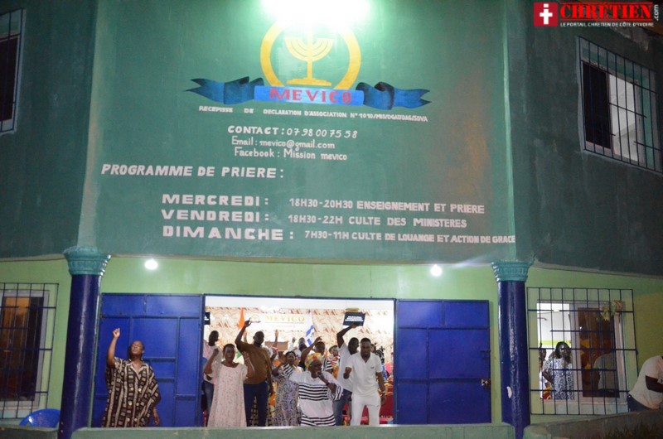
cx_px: 332
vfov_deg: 36.7
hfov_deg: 53.2
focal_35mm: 36
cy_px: 220
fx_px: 662
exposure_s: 1/125
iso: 6400
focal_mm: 24
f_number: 4
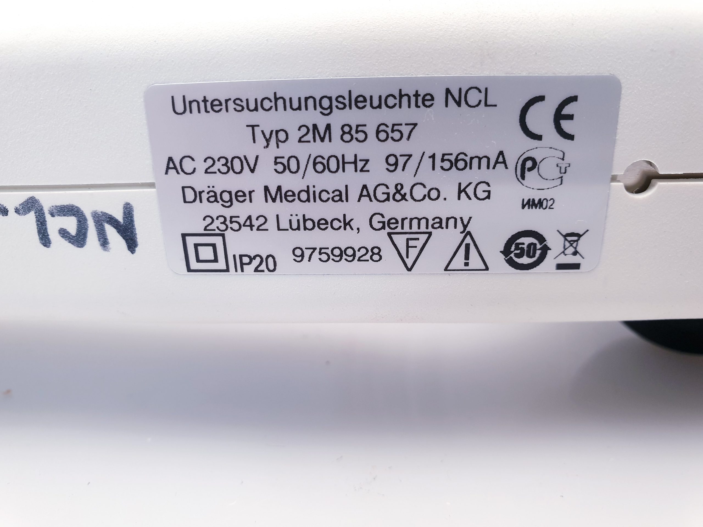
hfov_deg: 67.3
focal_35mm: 26
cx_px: 352
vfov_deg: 53.1
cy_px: 264
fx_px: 528
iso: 100
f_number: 2.4
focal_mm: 4.3
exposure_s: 1/50
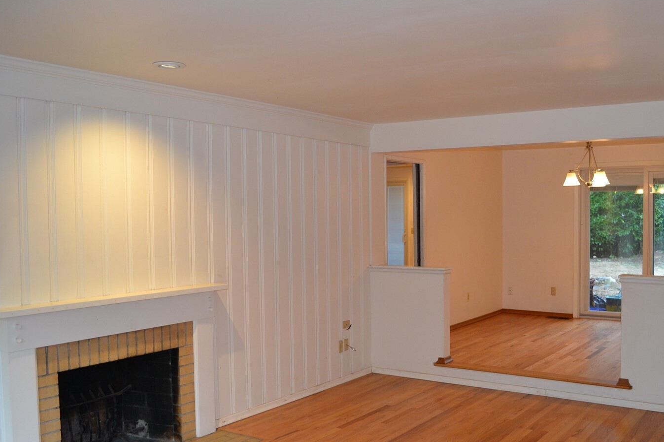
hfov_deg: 55.3
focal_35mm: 34
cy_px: 248
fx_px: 627
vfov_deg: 38.8
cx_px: 407
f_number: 3.5
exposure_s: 1/60
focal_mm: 18
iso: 560
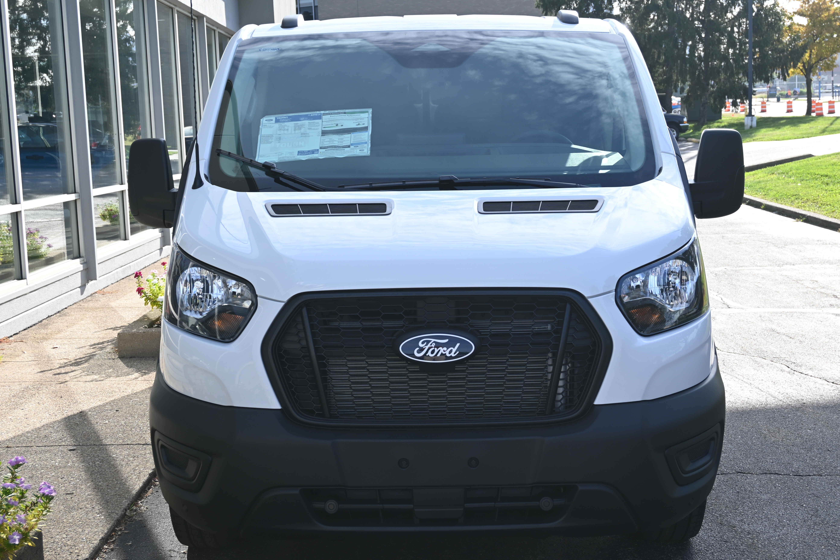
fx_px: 1067
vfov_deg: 29.4
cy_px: 280
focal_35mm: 46
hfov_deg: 43.0
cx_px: 420
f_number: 5.6
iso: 110
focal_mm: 30.5
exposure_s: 1/250
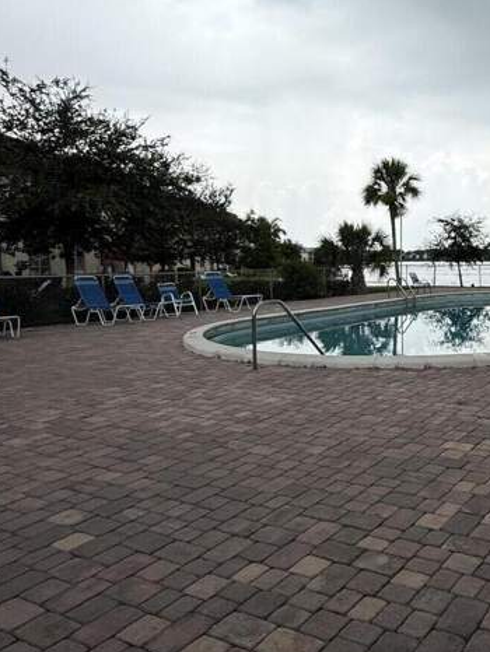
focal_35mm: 32
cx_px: 440
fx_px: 603
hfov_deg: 40.8
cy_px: 294
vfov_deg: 56.7
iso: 50
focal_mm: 2.22
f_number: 2.2
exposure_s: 1/955
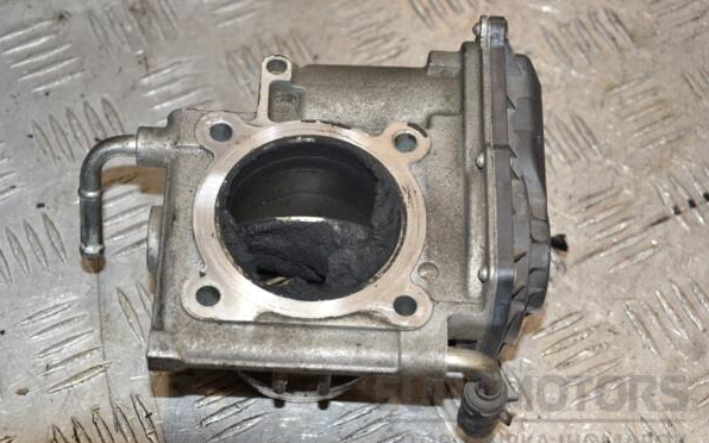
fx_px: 1487
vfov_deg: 16.9
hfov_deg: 26.8
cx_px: 353
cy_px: 235
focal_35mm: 77
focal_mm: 50
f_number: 5.6
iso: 800
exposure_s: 1/200
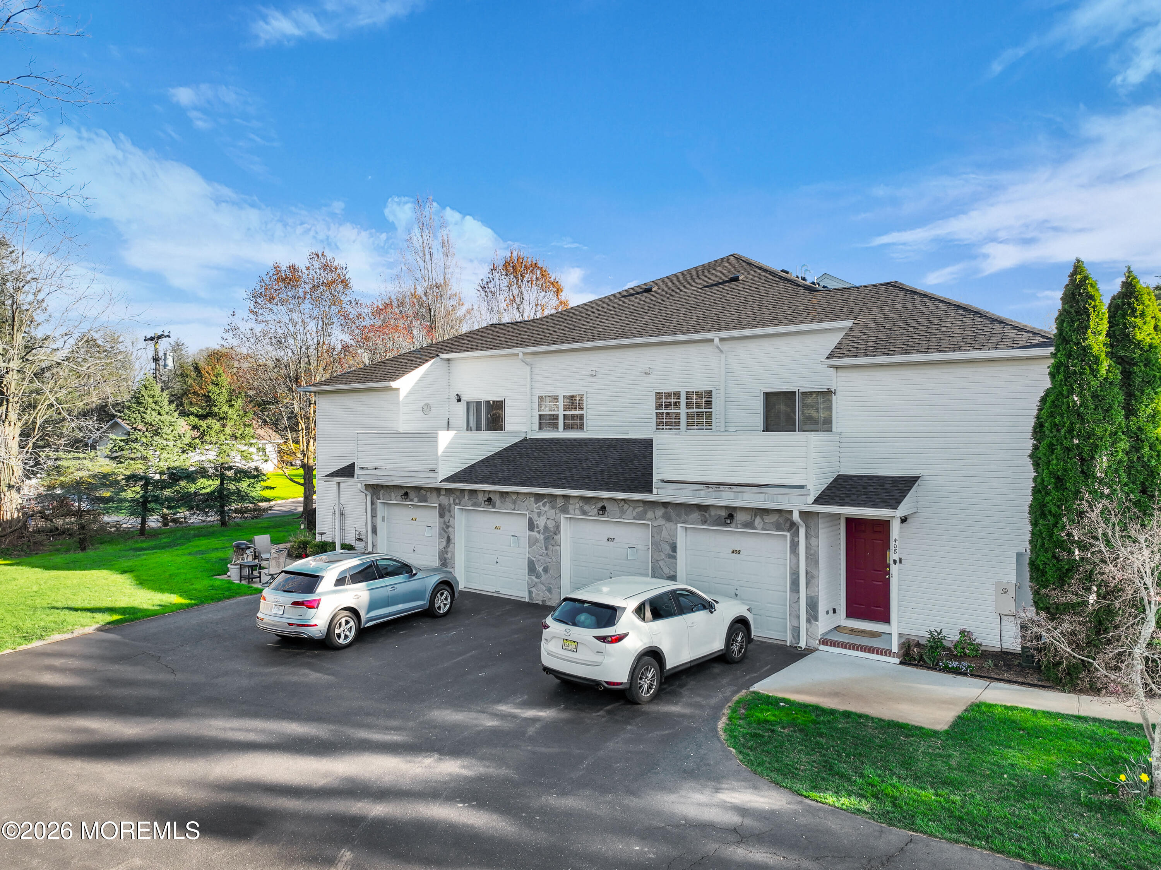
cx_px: 580
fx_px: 805
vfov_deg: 56.8
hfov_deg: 71.6
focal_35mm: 24
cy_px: 435
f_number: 2.8
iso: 190
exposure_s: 1/1000
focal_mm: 12.29
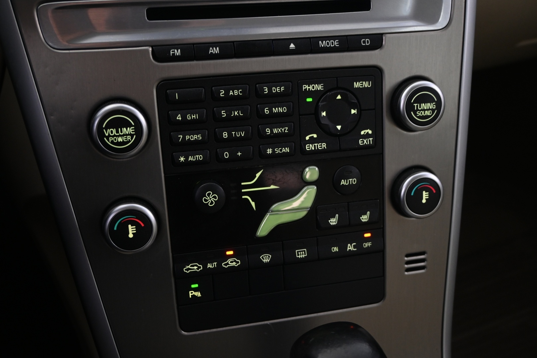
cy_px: 179
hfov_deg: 52.2
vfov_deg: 36.2
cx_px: 268
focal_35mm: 37
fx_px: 548
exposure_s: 1/6
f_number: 4.2
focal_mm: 24.5
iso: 1000
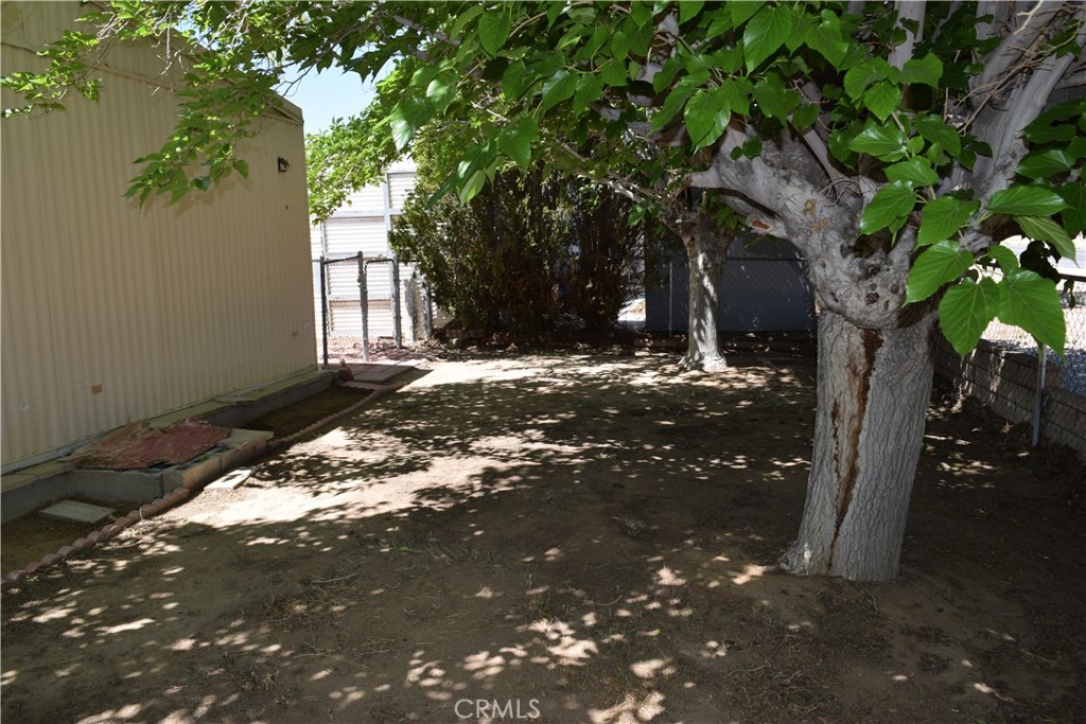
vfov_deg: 47.9
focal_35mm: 27
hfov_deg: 67.4
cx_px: 543
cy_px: 362
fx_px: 815
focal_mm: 18
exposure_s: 1/160
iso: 100
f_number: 6.3
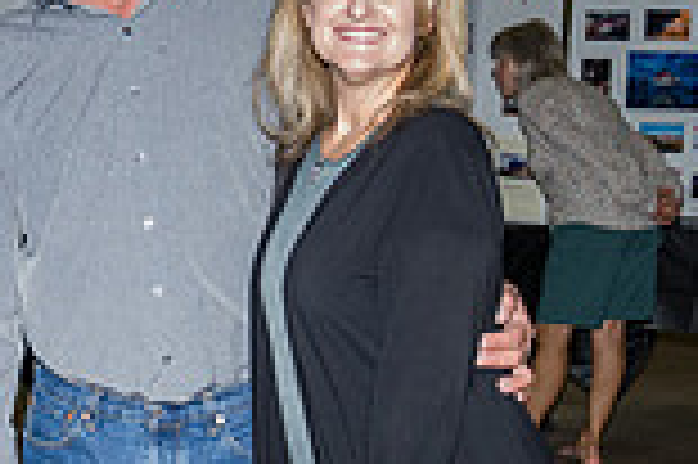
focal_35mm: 90
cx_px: -63
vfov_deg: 15.1
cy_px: 304
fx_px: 1743
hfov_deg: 21.5
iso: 640
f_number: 3.5
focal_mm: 24
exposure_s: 1/250
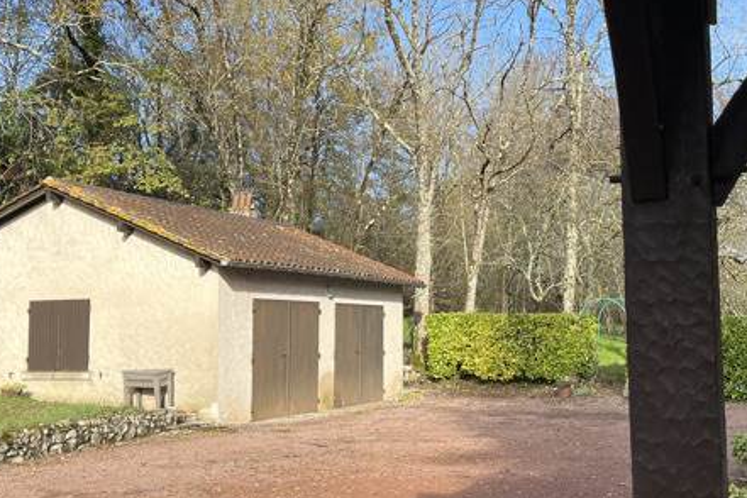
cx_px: 490
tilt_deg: +5.3
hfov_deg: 39.9
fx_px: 1017
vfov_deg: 27.5
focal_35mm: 49
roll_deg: +1.3
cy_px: 227
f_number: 1.6
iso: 50
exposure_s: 1/1212
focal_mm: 5.1
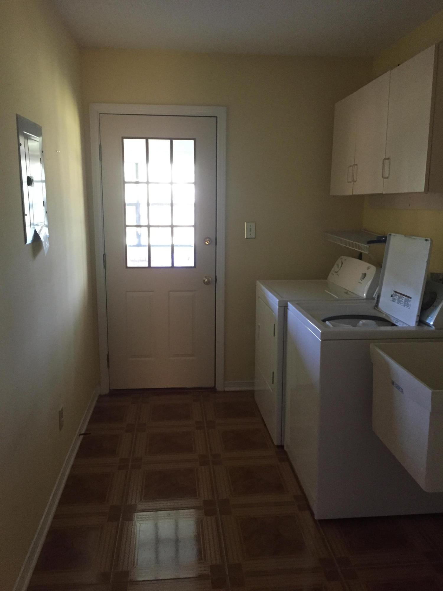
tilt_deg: -9.0
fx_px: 495
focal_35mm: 29
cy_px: 296
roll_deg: -0.5
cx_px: 222
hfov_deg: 48.2
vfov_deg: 61.7
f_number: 2.2
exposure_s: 1/25
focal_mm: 4.15
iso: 250
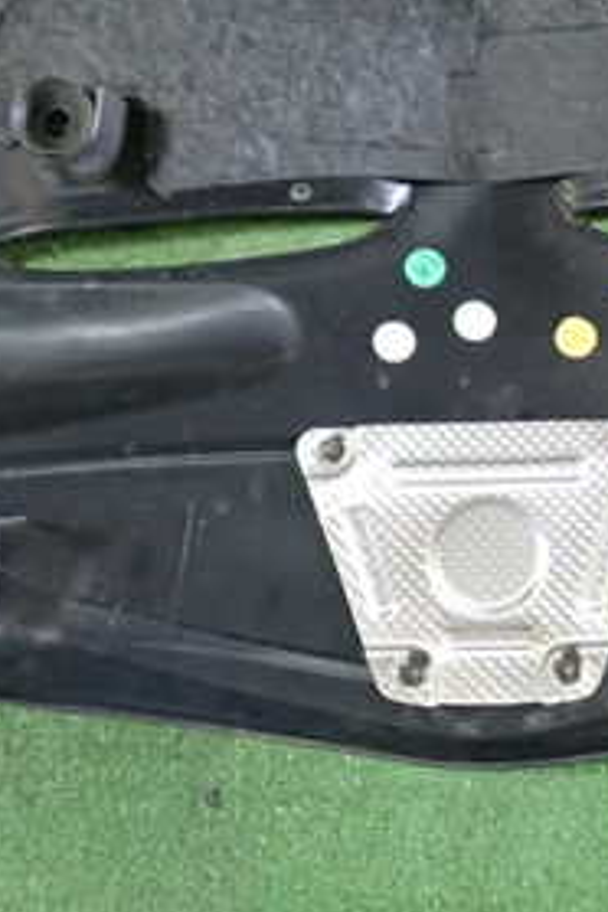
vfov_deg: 29.5
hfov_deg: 20.0
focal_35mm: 67
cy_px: 209
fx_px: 1697
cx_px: 536
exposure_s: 1/30
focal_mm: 5.4
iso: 400
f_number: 2.3
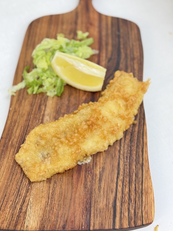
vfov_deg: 38.9
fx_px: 327
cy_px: 114
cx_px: 85
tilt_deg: -58.2
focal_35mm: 49
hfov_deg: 29.7
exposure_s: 1/50
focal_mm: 6.76
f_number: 1.78
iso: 100
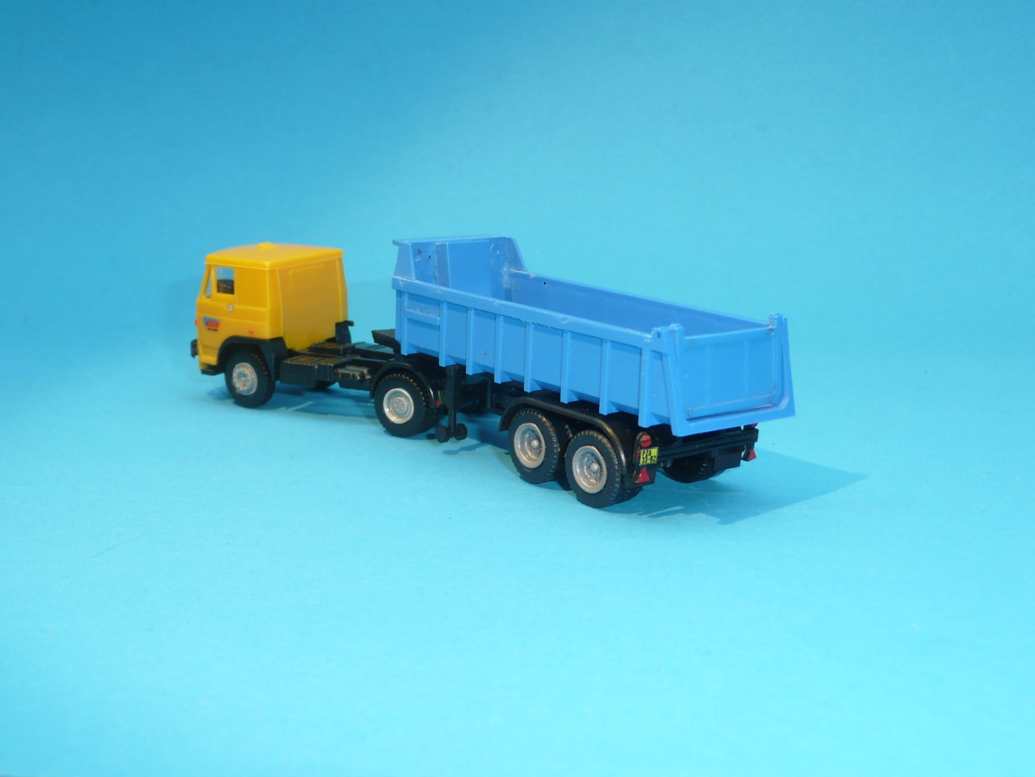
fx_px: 1435
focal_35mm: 48
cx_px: 518
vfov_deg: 30.3
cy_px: 388
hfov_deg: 39.7
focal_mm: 7.8
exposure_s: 1/30
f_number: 4.2
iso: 100
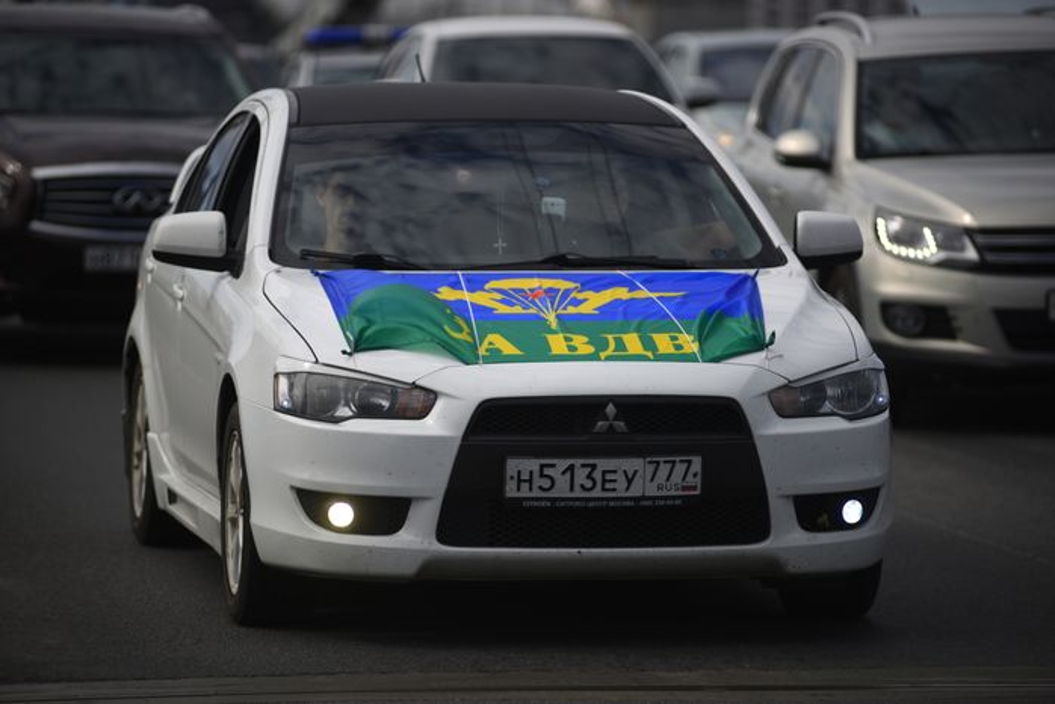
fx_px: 5863
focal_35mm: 200
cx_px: 528
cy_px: 352
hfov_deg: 10.3
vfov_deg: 6.9
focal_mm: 200
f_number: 2.8
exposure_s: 1/1000
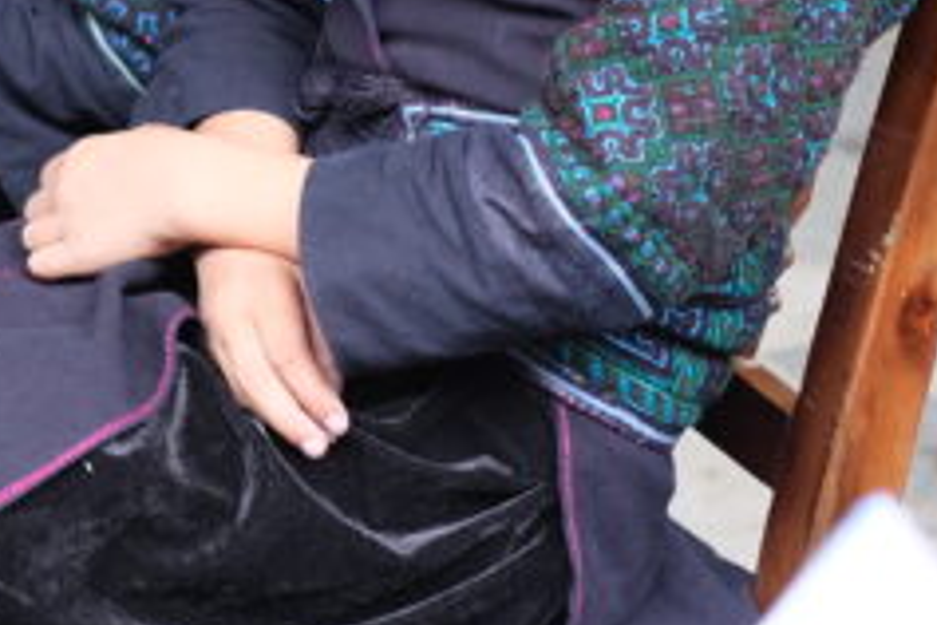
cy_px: -283
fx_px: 5960
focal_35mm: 229
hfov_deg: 8.7
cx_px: -633
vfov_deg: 5.9
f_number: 2
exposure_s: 1/170
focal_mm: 35
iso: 320
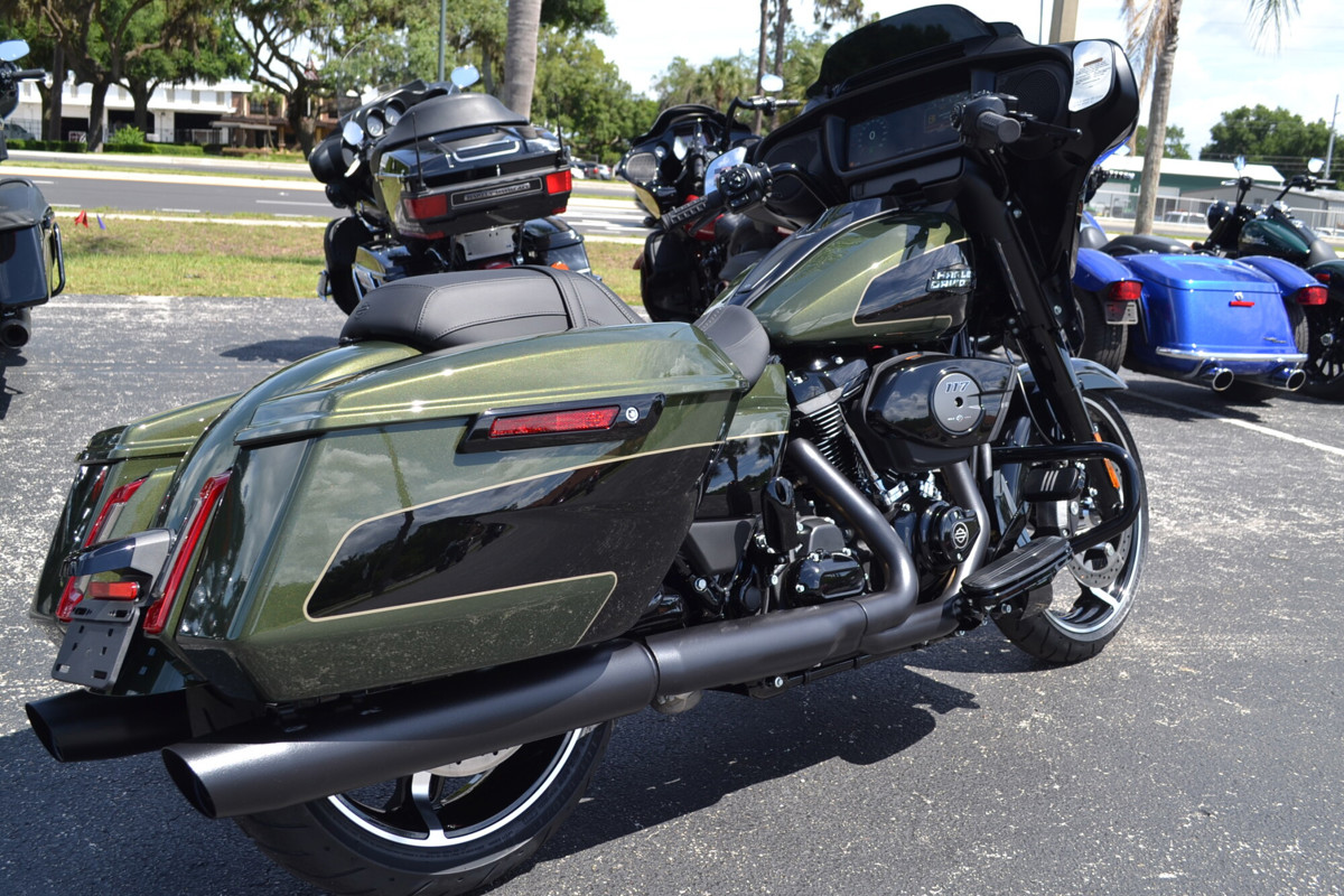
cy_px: 448
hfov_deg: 53.1
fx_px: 1344
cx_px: 672
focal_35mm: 36
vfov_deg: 36.9
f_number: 7.1
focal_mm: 24
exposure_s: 1/200
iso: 100
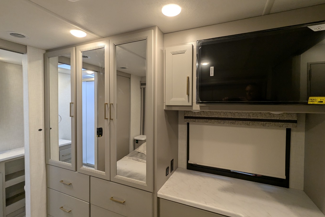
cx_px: 159
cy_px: 108
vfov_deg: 70.5
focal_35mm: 17
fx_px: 153
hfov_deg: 93.3
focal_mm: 2.35
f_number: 2.2
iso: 126
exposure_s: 1/79.3
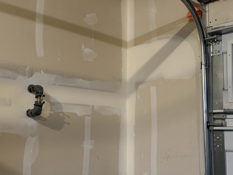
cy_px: 88
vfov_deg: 30.3
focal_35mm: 48
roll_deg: +0.1
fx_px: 323
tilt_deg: +7.8
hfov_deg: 39.7
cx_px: 116
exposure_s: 1/30
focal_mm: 6.76
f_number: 1.78
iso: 500
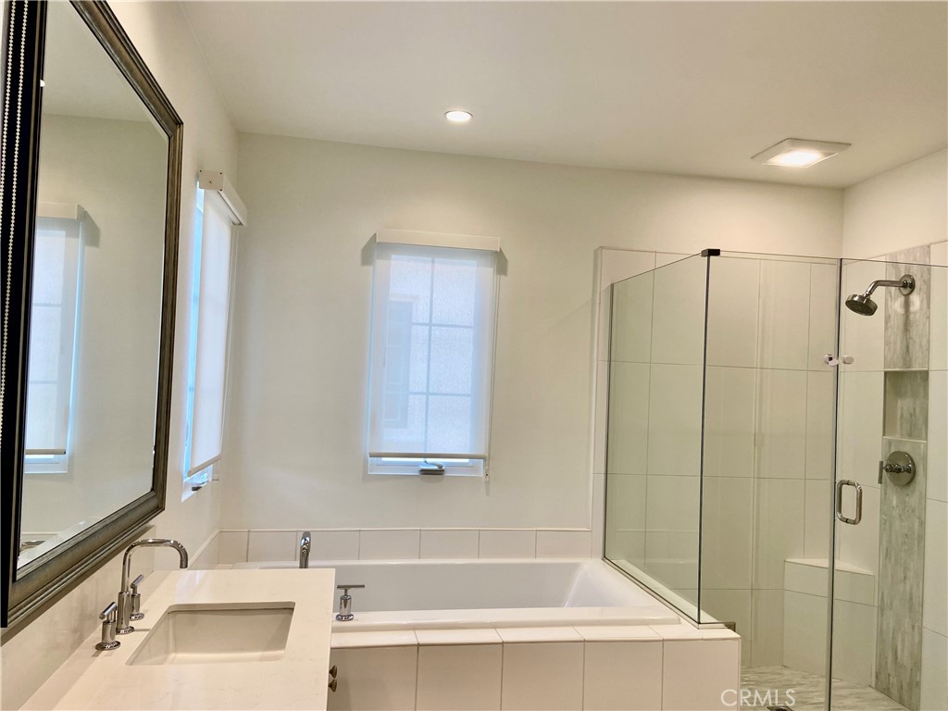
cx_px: 474
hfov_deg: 67.3
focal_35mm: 26
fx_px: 712
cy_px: 356
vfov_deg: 53.1
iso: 50
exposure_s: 1/120
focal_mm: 4.25
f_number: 1.8
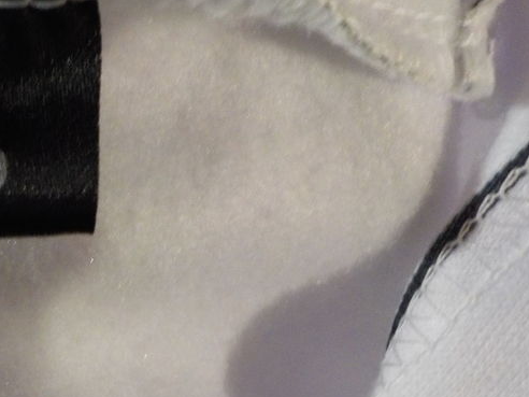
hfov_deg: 30.1
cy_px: 222
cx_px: 38
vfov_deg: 24.0
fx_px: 932
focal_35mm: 61
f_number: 3.3
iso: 450
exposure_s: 1/8
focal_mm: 4.1
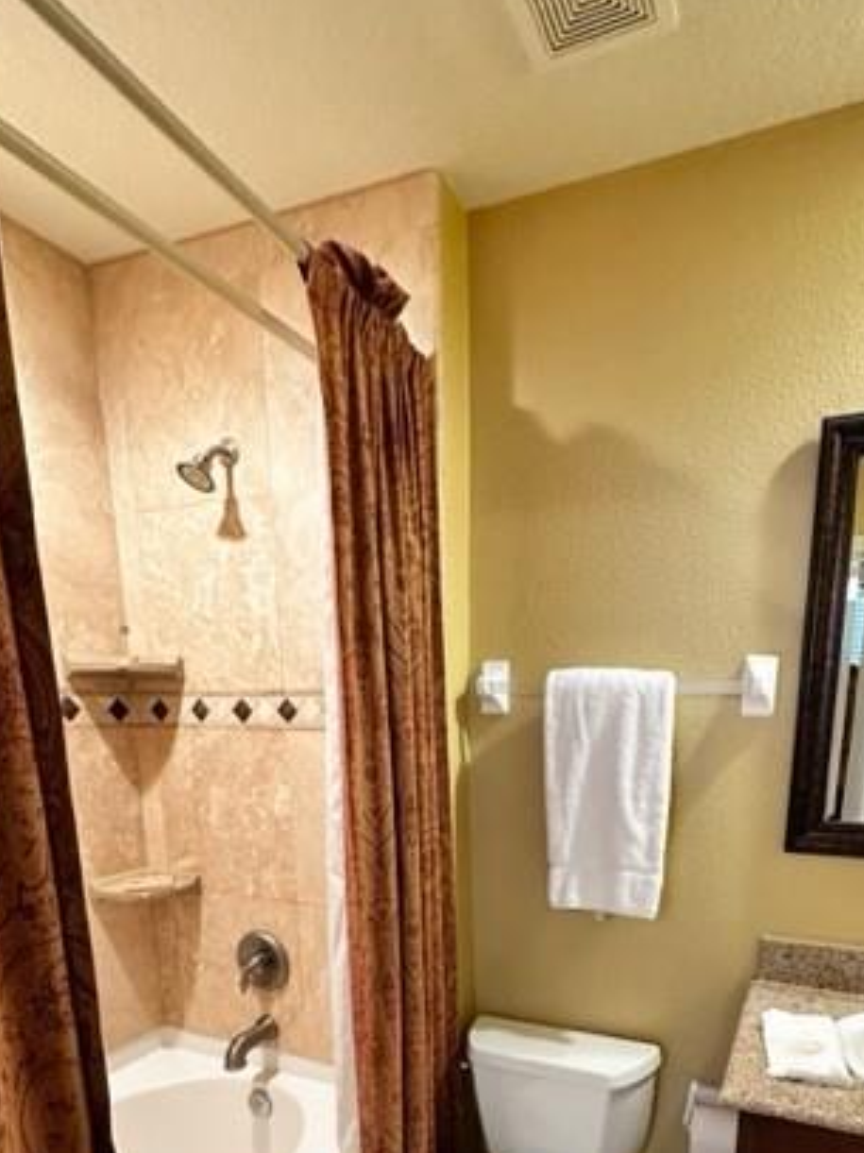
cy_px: 875
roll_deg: -0.3
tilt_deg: -13.2
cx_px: 501
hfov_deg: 60.7
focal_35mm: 22
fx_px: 733
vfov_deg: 70.8
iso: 640
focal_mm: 2.22
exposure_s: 1/60
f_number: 2.2
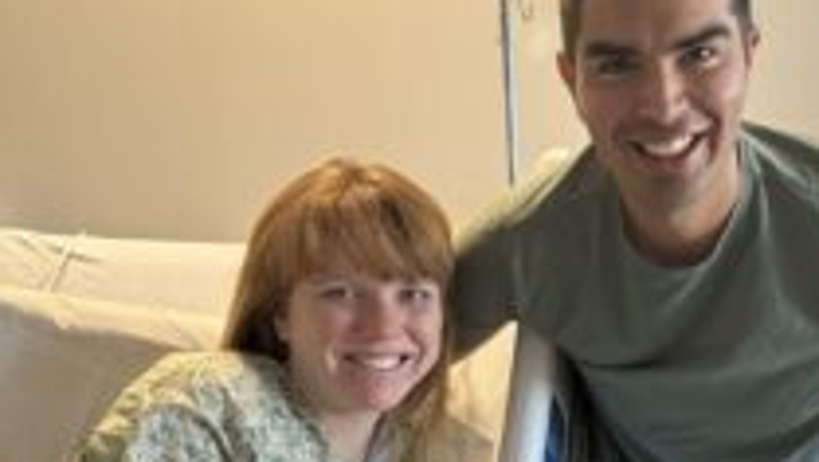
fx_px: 1087
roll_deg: +1.8
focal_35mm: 50
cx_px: 650
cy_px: 415
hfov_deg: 39.7
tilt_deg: -12.2
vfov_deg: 23.4
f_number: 1.78
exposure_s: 1/60
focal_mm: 6.86
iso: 320
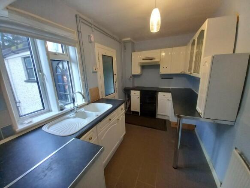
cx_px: 125
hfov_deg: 106.2
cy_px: 94
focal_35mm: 13
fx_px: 94
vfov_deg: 89.9
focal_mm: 1.13
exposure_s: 1/33
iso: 200
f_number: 2.2
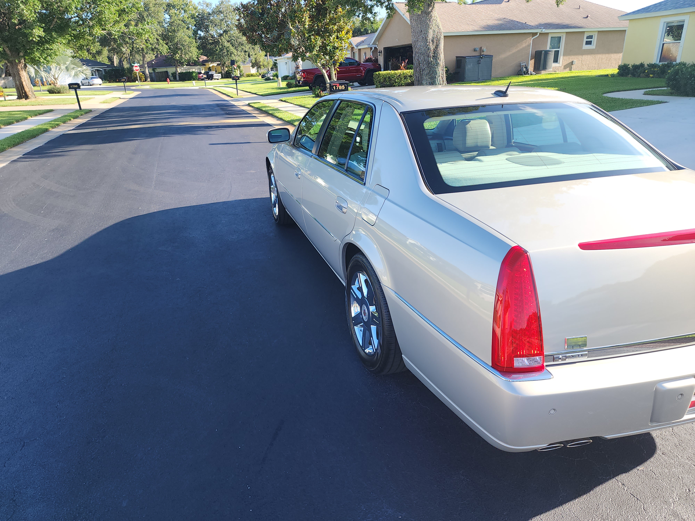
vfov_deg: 58.9
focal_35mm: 23
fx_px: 462
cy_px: 260
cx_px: 348
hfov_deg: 73.9
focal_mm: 6.4
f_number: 1.8
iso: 12
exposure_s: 1/194
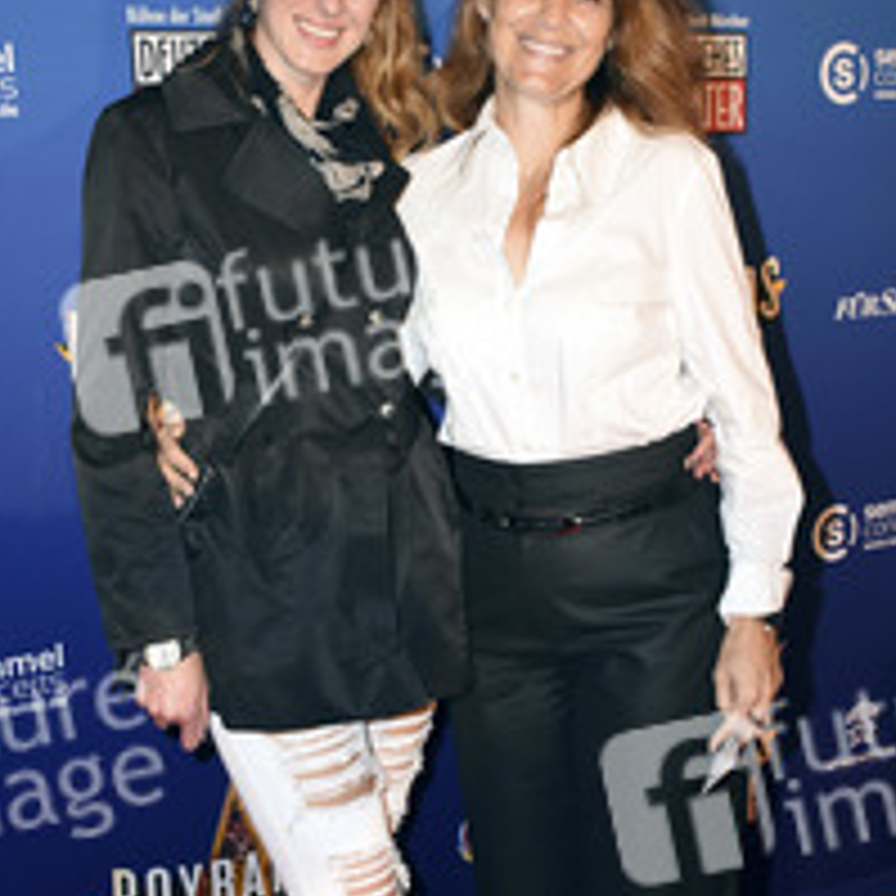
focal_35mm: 59
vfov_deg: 29.0
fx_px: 1723
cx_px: 423
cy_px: 554
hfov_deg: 29.1
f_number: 5.6
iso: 640
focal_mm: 23
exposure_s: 1/160
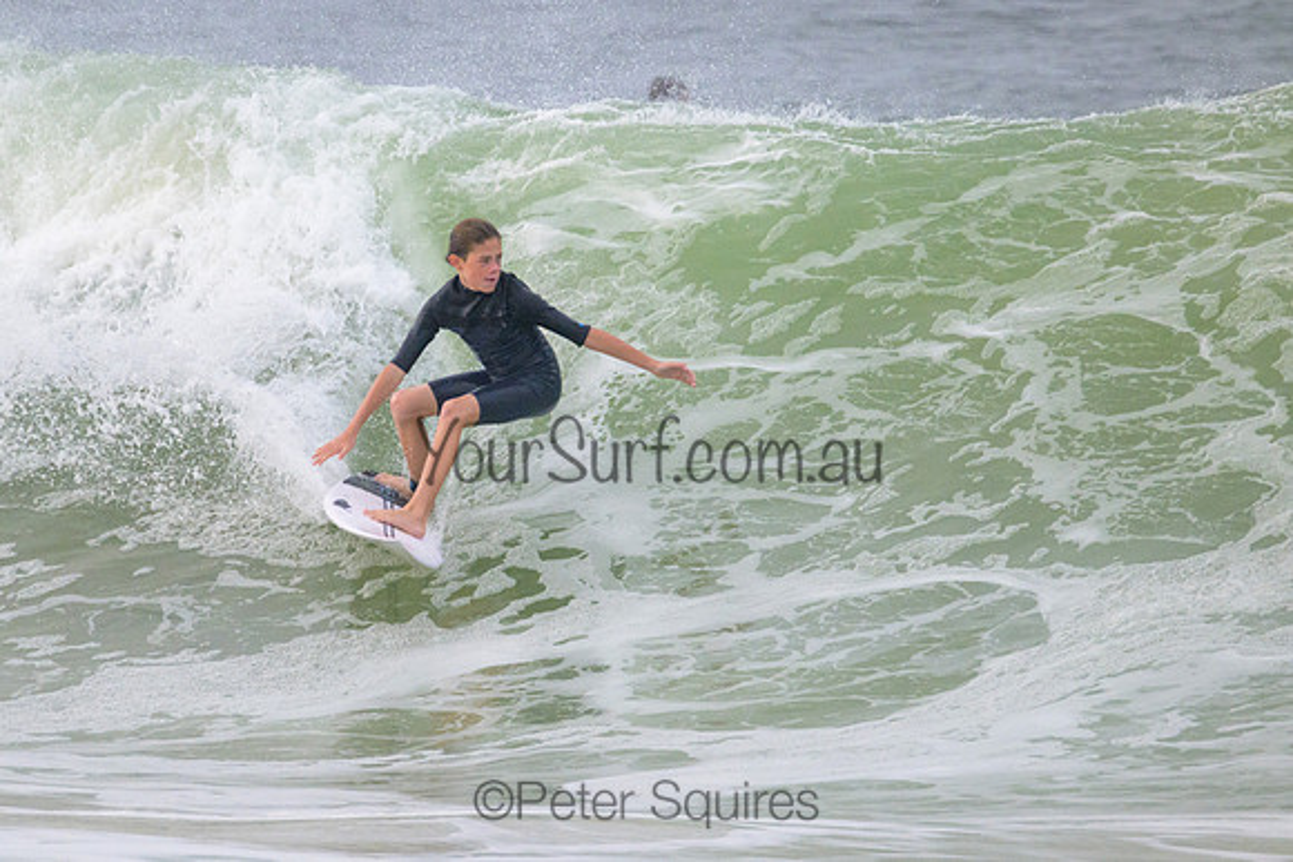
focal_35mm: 934
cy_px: 451
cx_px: 538
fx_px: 33567
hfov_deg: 2.2
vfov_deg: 1.5
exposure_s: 1/2000
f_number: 11
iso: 2200
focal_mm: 800
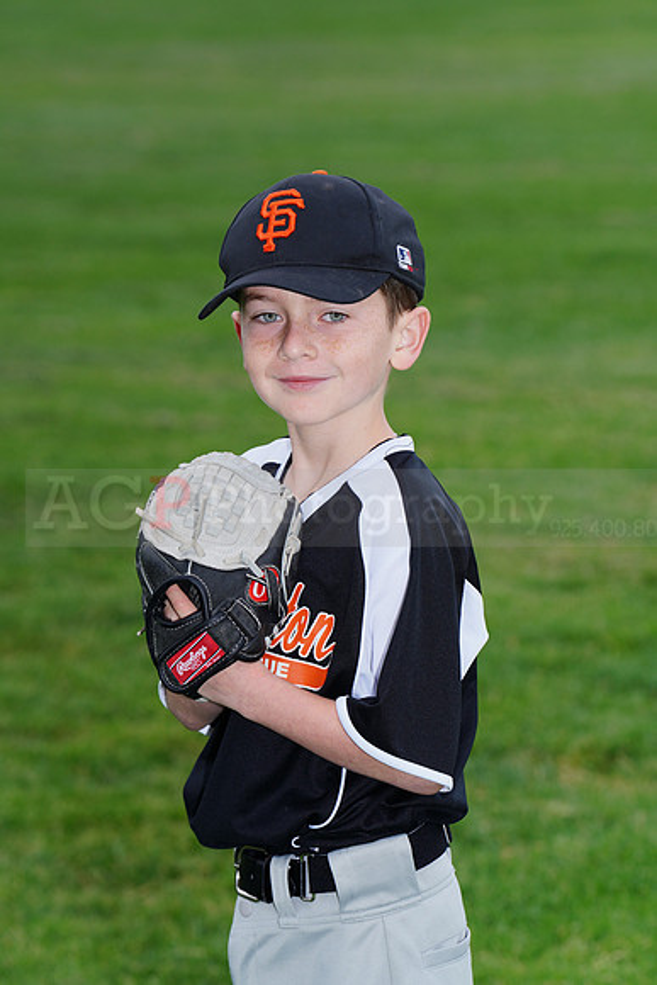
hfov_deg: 6.9
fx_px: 5471
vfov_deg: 10.3
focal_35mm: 200
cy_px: 492
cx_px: 328
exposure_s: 1/200
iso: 200
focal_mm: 200
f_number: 8
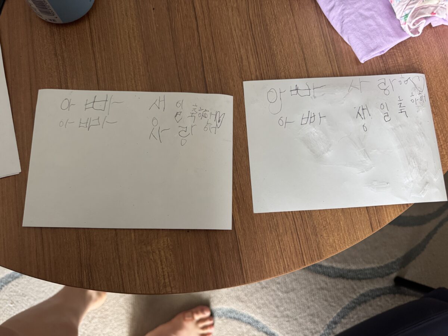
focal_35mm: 24
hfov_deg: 71.6
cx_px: 224
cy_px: 168
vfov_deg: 56.8
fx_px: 311
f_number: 1.78
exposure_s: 1/60
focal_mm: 6.76
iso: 400
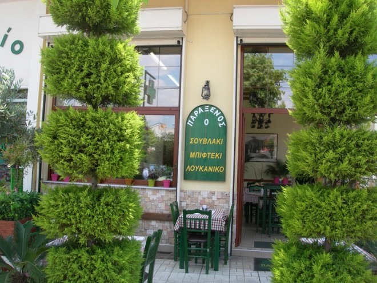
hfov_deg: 49.0
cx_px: 188
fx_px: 414
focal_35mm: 38
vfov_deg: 37.7
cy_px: 142
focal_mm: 7.8
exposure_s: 1/101
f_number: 4.8
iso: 50
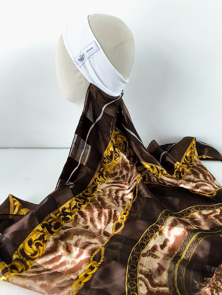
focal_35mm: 23
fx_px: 196
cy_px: 148
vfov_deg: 73.9
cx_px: 111
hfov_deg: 58.9
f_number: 2.2
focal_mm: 1.65
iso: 50
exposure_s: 1/60
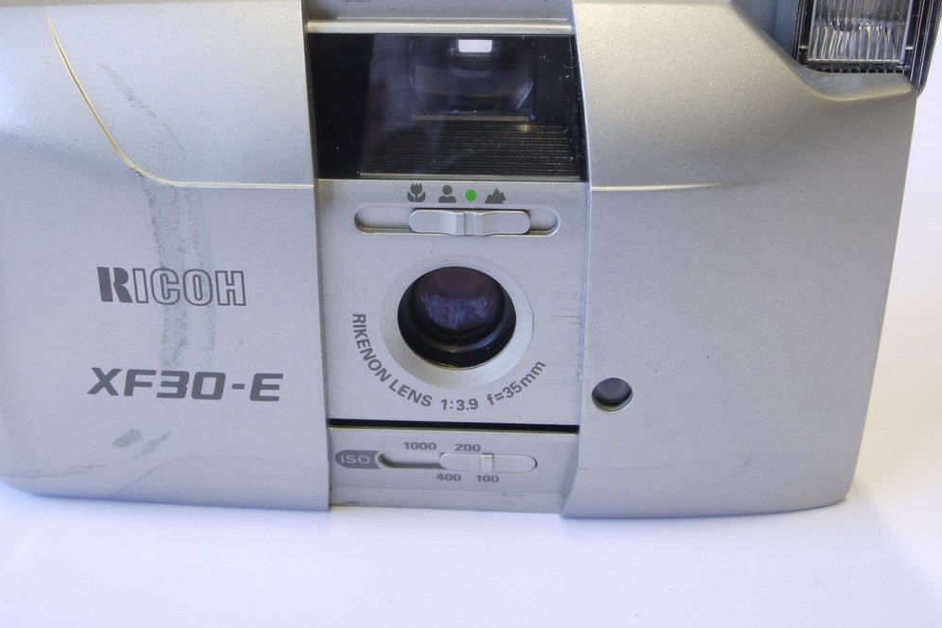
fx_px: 1256
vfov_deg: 28.0
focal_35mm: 48
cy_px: 225
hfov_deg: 41.0
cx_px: 417
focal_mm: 19
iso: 400
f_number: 11
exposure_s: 1/10
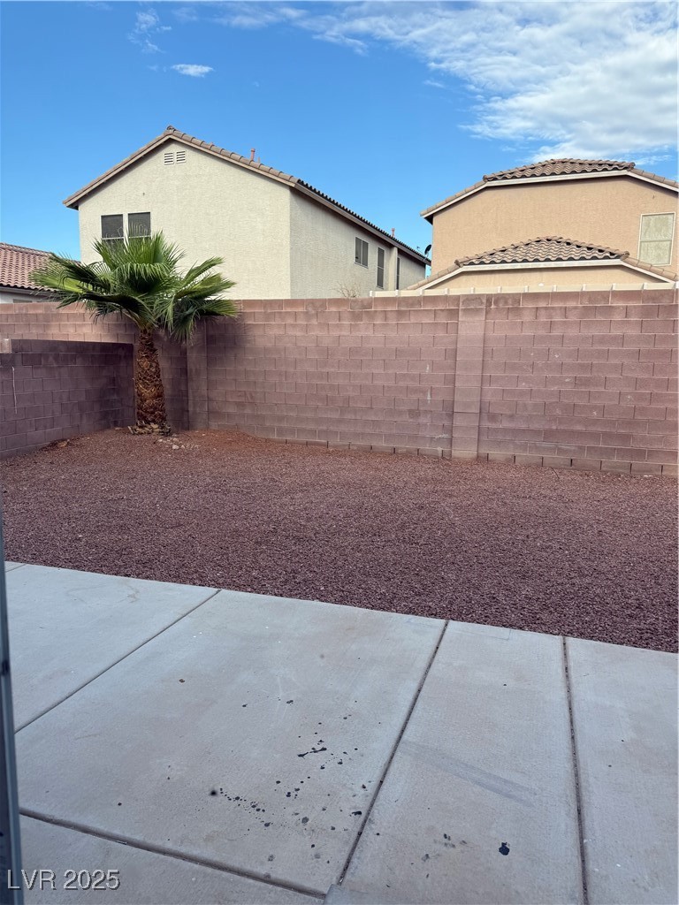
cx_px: 340
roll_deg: -2.2
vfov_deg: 71.6
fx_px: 628
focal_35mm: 24
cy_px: 452
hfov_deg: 56.8
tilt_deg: -8.9
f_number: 1.78
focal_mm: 6.76
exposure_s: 1/1653
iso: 80
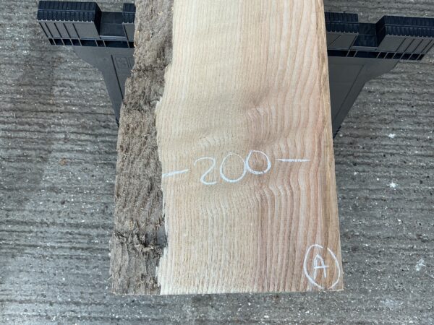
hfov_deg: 61.7
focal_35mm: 29
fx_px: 364
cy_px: 162
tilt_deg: -78.2
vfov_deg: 48.2
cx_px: 217
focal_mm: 3
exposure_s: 1/120
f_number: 1.8
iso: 20
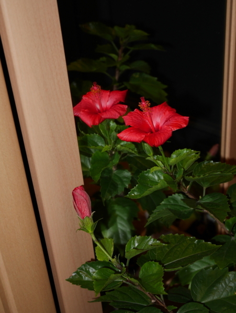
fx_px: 472
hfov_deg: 28.1
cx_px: 118
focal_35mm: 52
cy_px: 156
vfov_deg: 36.8
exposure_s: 1/50
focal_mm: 26
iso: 800
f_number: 5.3
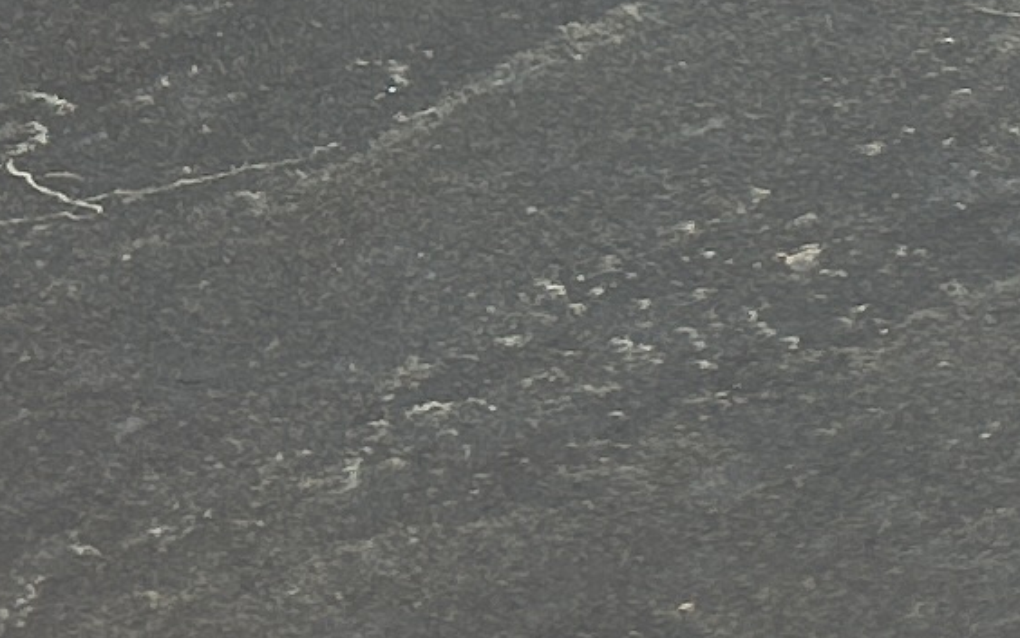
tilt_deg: -25.5
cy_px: 2
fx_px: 5478
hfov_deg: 9.2
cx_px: 2686
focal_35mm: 197
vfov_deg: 6.6
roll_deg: -4.4
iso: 50
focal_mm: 5.7
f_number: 1.5
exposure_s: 1/1972
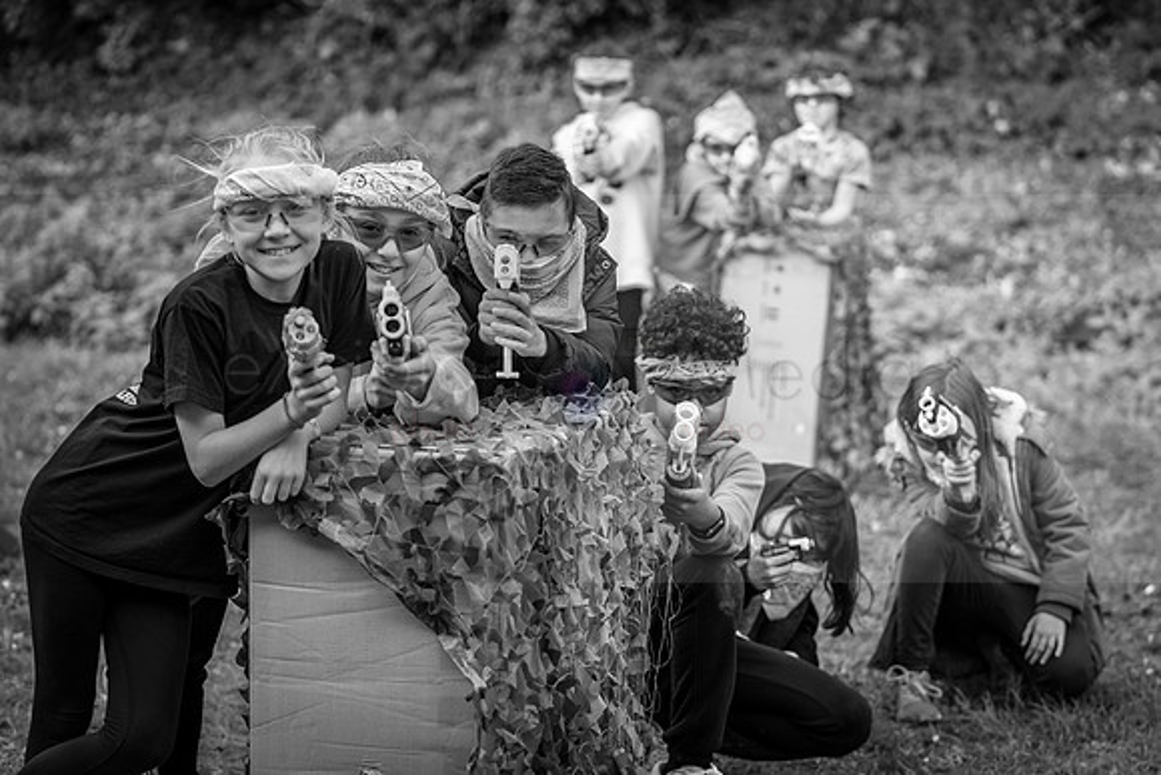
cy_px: 360
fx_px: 2878
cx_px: 620
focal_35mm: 89
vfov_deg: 15.3
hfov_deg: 22.8
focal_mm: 82
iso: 100
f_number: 2.8
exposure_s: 1/250
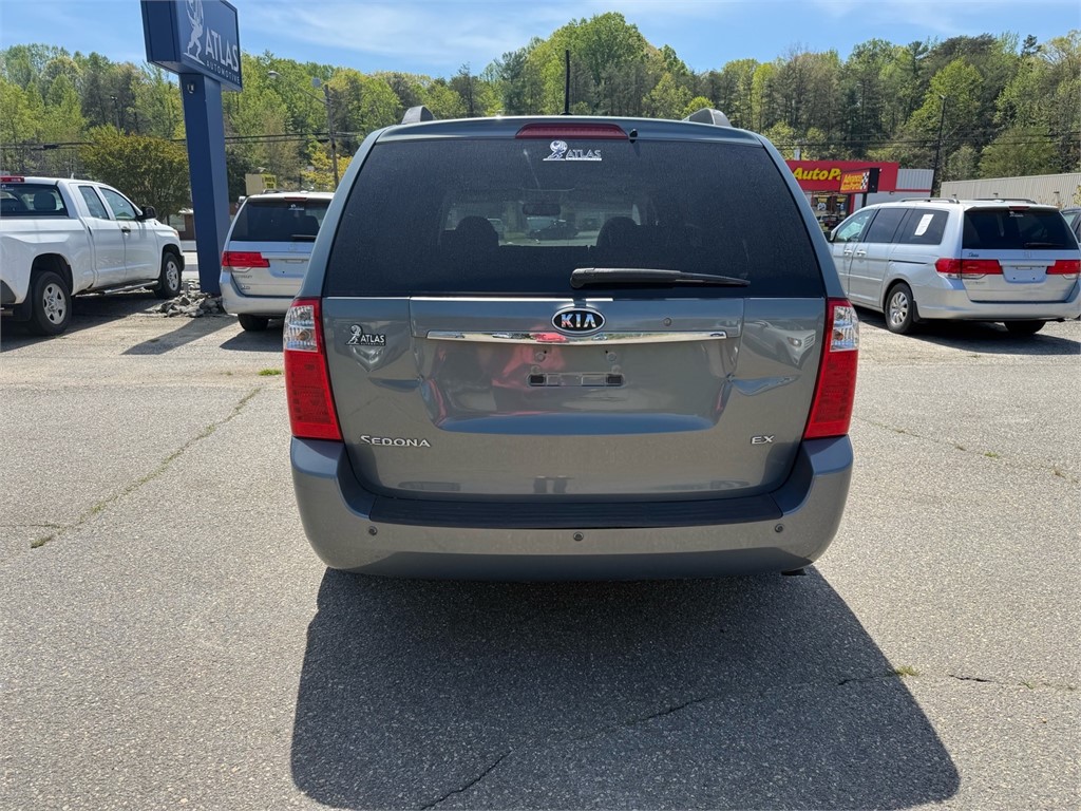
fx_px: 749
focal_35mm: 24
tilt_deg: -13.3
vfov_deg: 56.8
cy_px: 406
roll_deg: -1.9
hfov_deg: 71.6
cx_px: 540
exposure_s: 1/2370
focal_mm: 6.76
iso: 80
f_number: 1.78
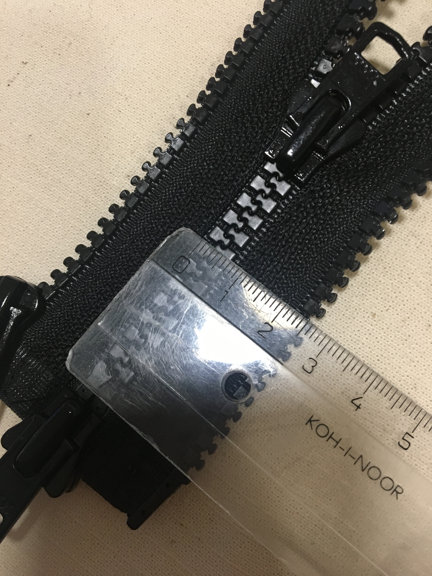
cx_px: 216
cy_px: 288
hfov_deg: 48.2
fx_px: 483
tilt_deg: -78.0
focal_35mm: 29
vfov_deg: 61.7
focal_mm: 4.15
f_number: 2.2
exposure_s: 1/33
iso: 200
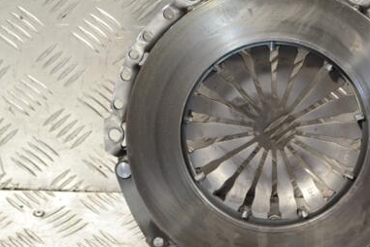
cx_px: 267
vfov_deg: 11.6
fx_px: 1213
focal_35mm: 118
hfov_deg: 17.3
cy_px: 120
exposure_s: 1/30
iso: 450
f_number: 5.6
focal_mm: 50
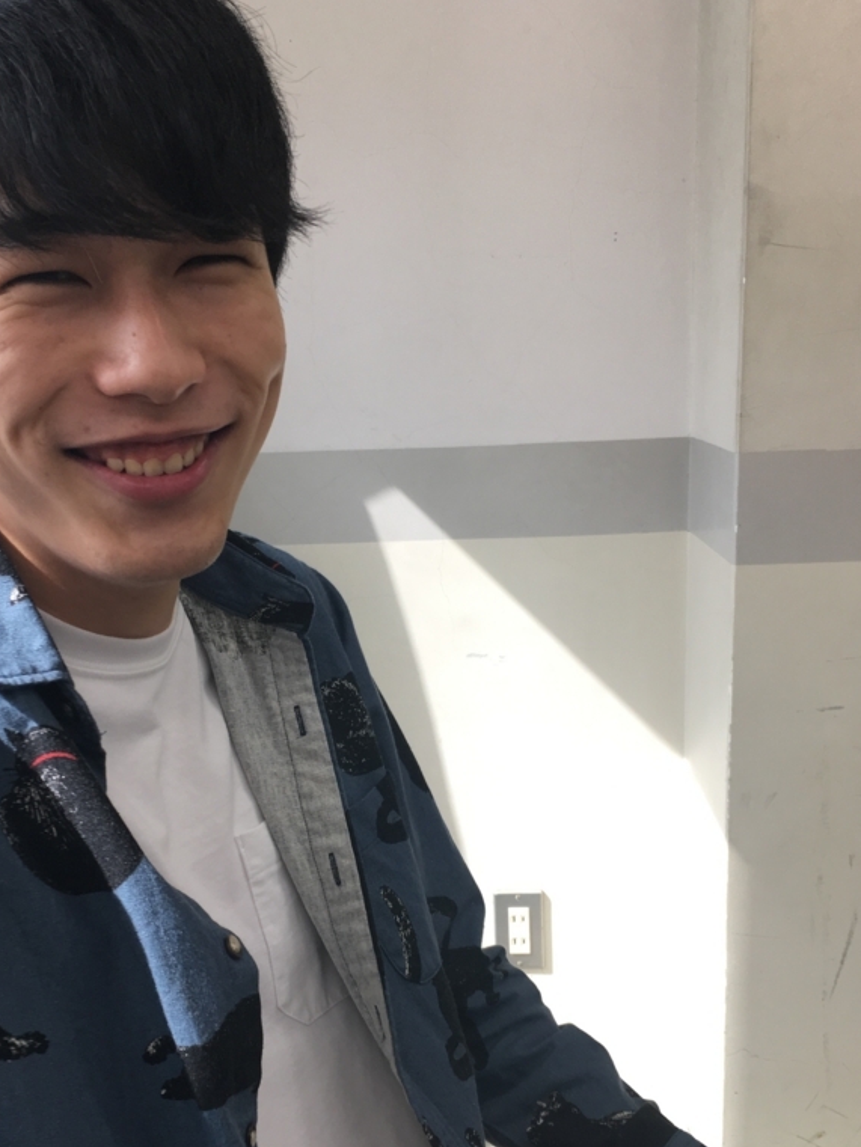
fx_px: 1293
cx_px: 351
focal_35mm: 39
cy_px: 699
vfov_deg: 47.5
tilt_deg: -13.9
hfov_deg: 36.7
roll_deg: +2.9
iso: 40
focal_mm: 4.15
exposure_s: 1/120
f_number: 2.2
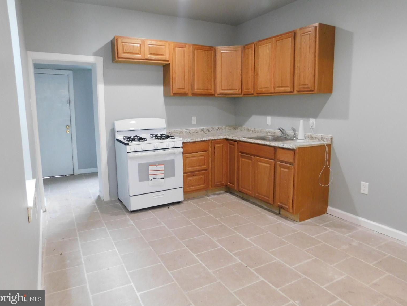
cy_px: 147
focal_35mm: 24
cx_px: 205
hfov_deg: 71.6
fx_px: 282
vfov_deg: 56.8
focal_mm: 4
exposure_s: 1/13
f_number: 3
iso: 400
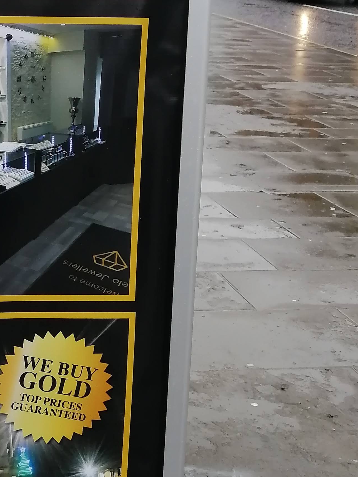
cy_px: 206
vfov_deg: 27.7
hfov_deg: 20.2
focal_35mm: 70
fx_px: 965
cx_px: -24
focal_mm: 3.62
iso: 125
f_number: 1.8
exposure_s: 1/100
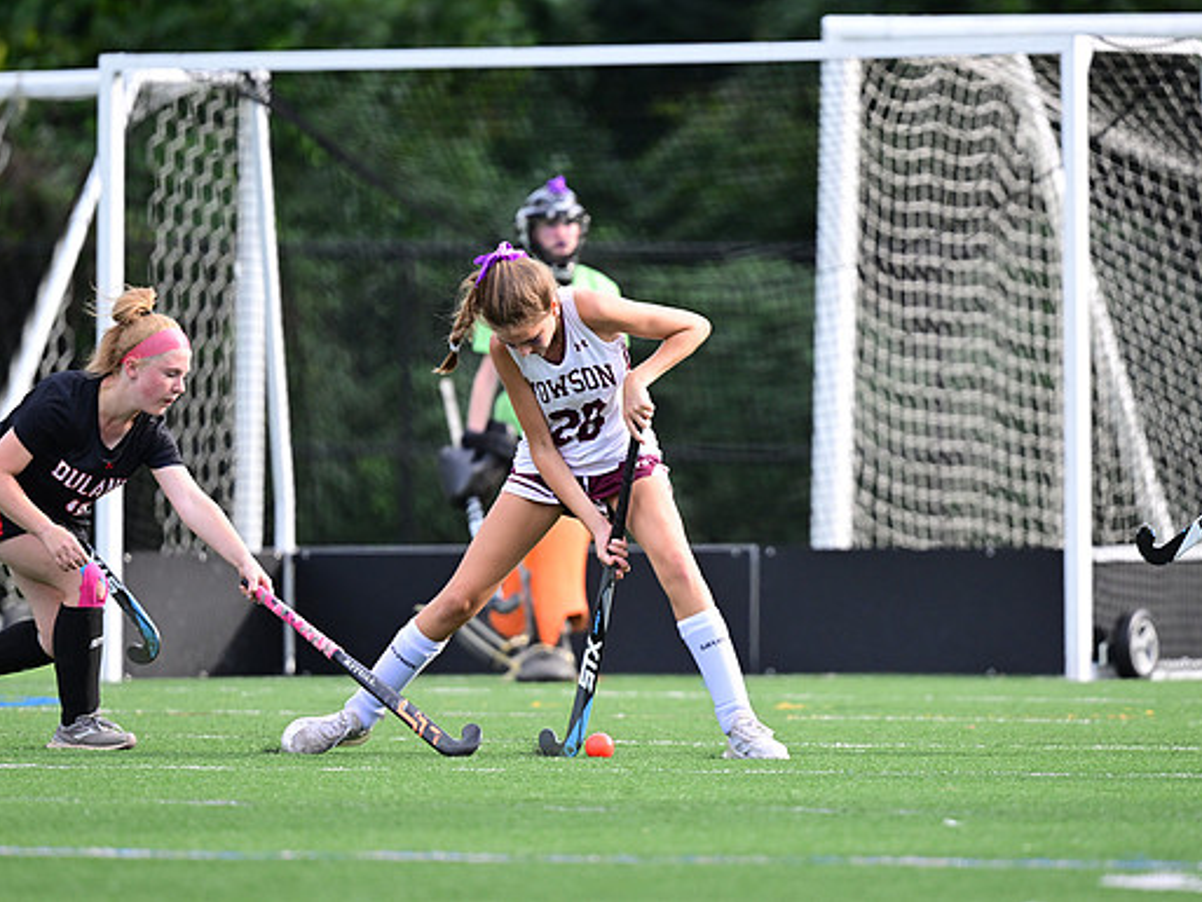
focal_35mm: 544
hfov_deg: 3.6
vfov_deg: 2.7
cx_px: 605
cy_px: 451
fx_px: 18894
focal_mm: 500
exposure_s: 1/1600
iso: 1800
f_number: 5.6
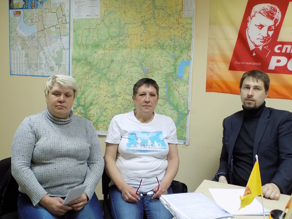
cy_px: 110
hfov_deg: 50.1
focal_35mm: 37
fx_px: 312
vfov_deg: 38.7
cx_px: 146
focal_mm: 6.6
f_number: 3.5
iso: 400
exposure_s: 1/25
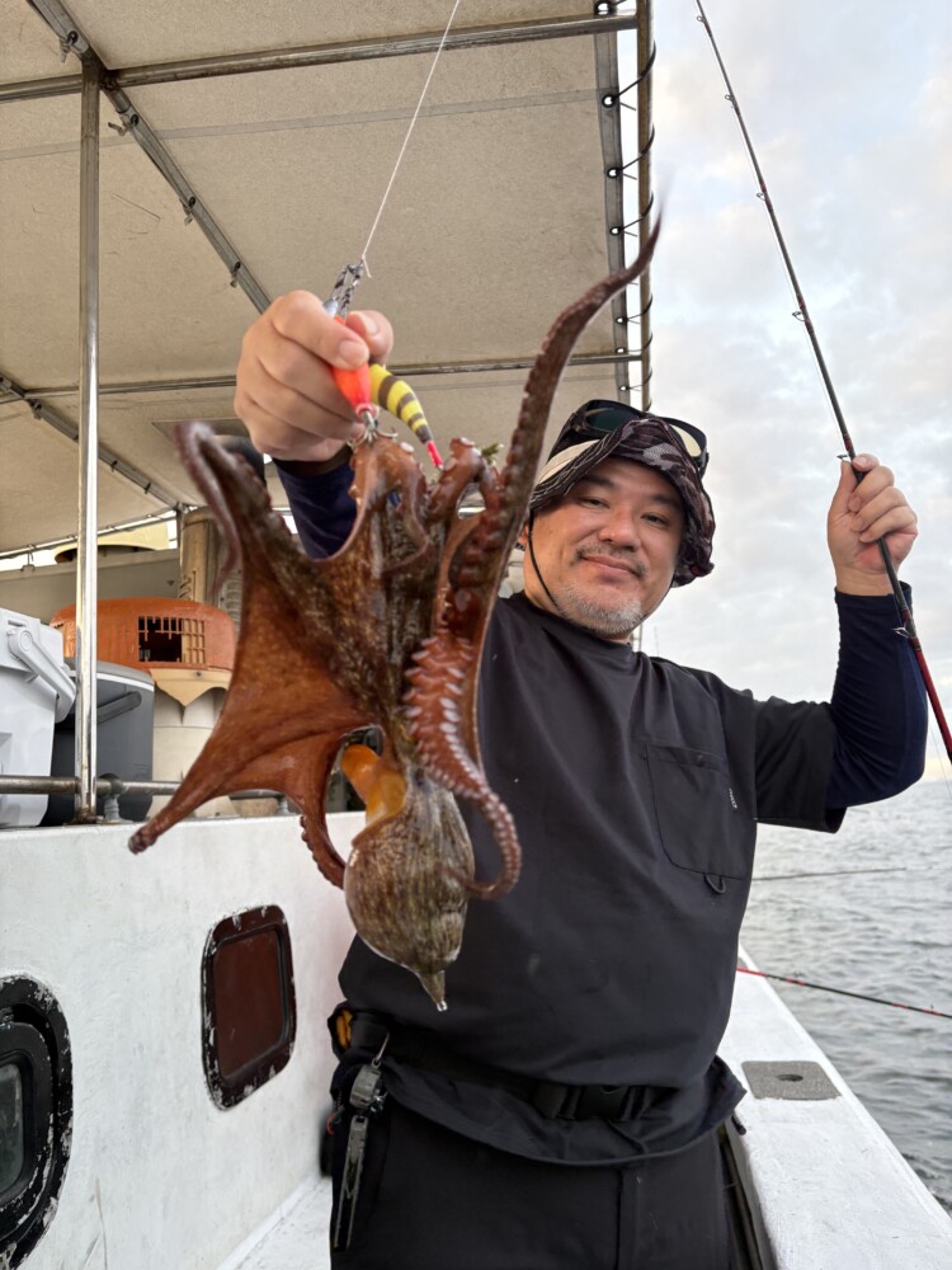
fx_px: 953
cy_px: 635
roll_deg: +5.1
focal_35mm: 26
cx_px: 476
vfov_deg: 67.3
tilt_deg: +15.0
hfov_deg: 53.1
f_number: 1.6
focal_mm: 5.96
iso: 100
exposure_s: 1/122
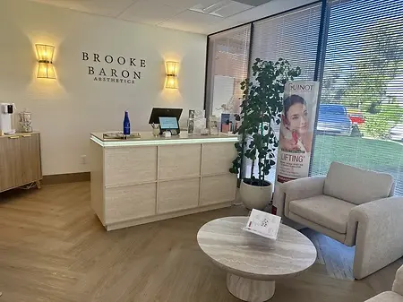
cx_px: 202
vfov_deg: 56.8
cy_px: 151
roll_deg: -2.8
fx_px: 279
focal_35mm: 24
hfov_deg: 71.6
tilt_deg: -9.6
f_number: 1.78
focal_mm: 6.86
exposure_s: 1/120
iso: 125
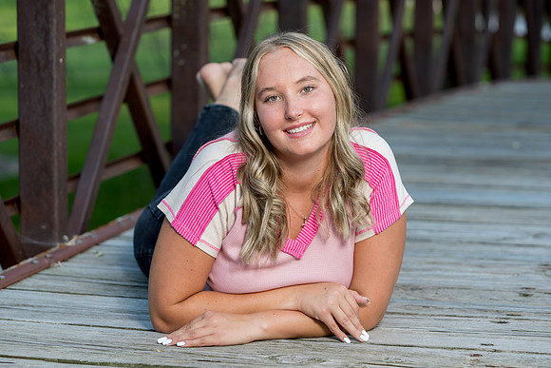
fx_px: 1684
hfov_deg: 18.6
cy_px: 184
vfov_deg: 12.5
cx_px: 276
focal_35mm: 110
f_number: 3.5
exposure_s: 1/160
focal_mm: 110
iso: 100
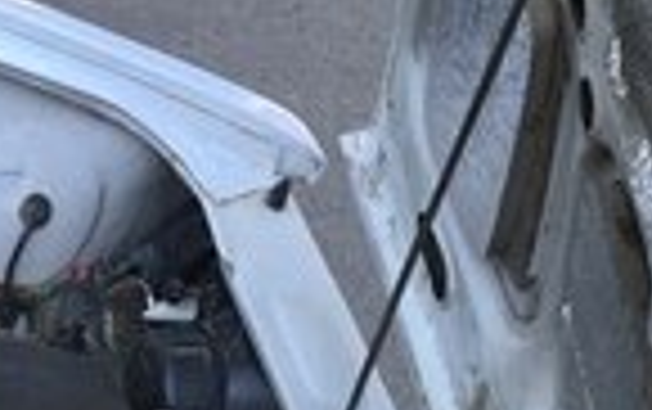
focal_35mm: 105
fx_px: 1868
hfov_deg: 19.3
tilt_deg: -53.6
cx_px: 13
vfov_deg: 11.2
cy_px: 856
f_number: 2.2
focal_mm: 4.15
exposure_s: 1/100
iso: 25
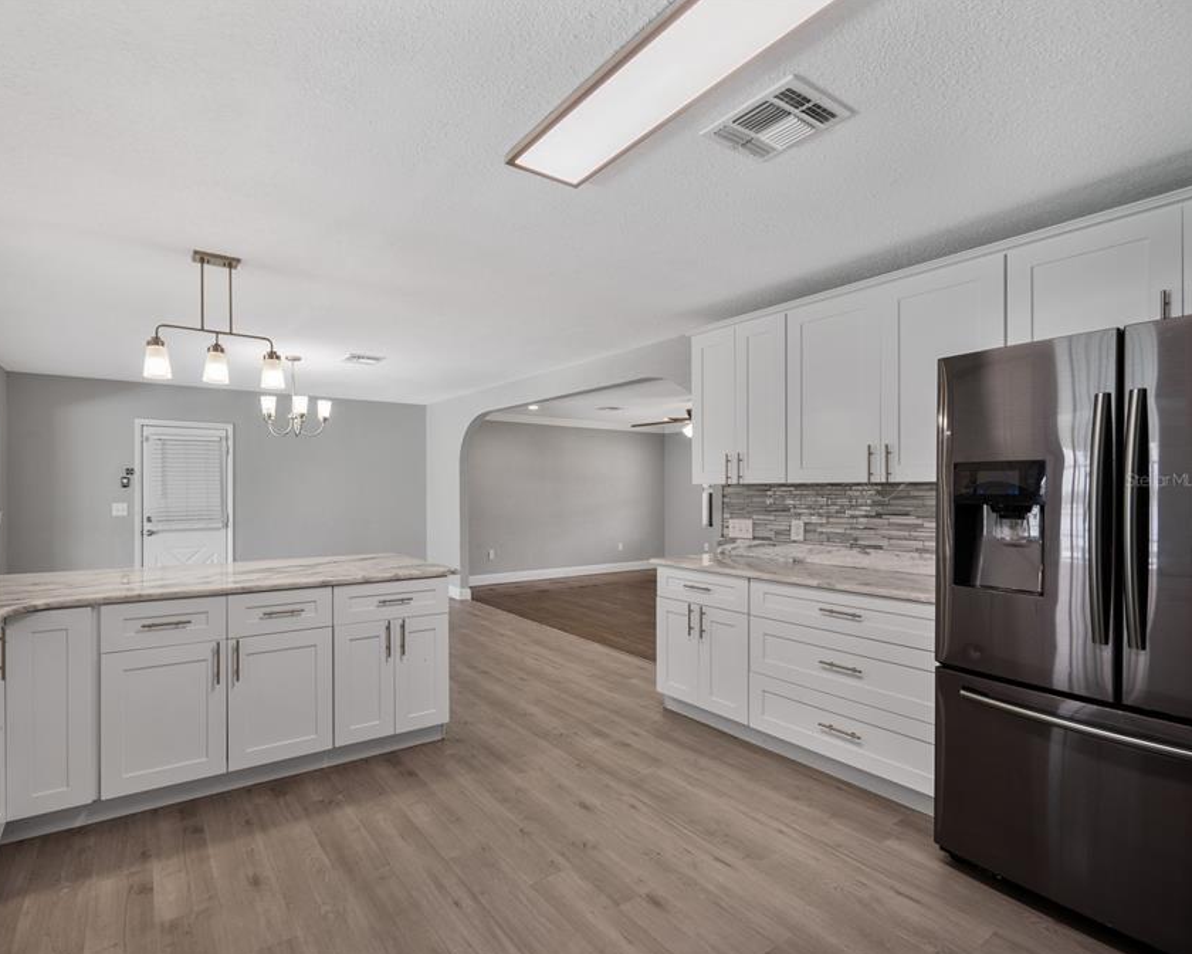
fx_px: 564
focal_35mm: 16
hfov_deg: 92.0
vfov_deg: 80.4
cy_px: 479
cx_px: 480
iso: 250
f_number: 7.1
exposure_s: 1/6
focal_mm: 14
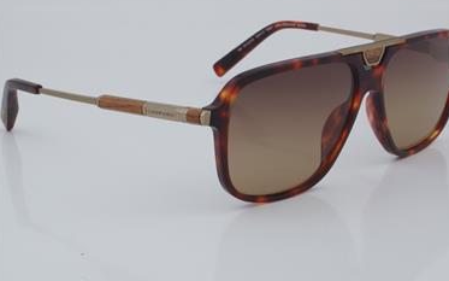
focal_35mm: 82
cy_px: 123
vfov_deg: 15.9
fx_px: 1003
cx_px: 235
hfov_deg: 25.2
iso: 100
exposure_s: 1/4
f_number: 32
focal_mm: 50
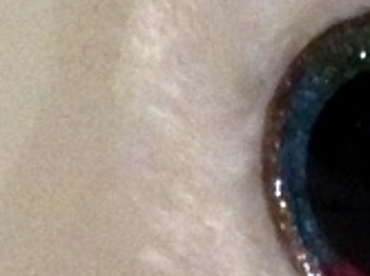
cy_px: 349
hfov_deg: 7.5
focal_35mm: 257
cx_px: 666
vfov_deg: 5.7
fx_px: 2743
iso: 250
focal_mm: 3.3
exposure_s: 1/17
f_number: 2.4
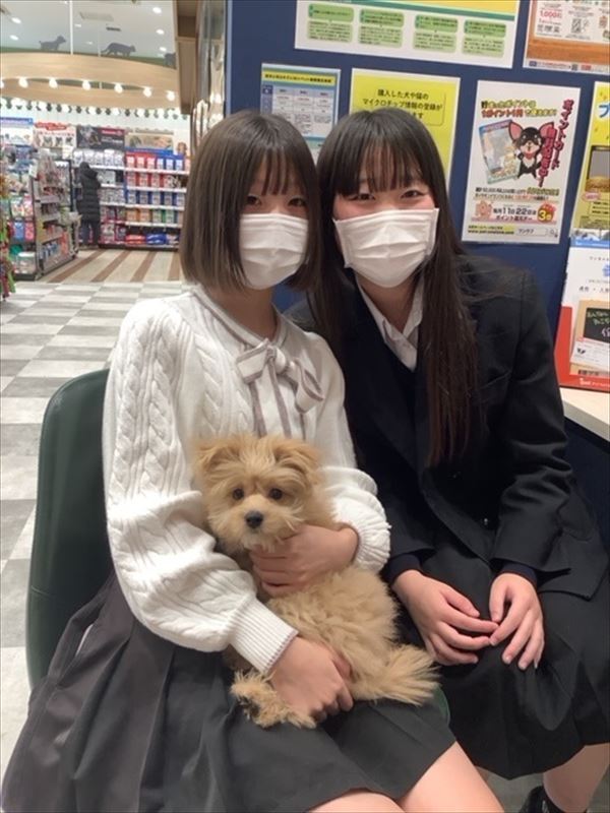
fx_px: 728
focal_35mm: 31
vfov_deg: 58.4
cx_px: 305
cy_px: 406
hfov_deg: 45.4
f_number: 2.4
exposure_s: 1/50
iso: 64
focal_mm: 3.3
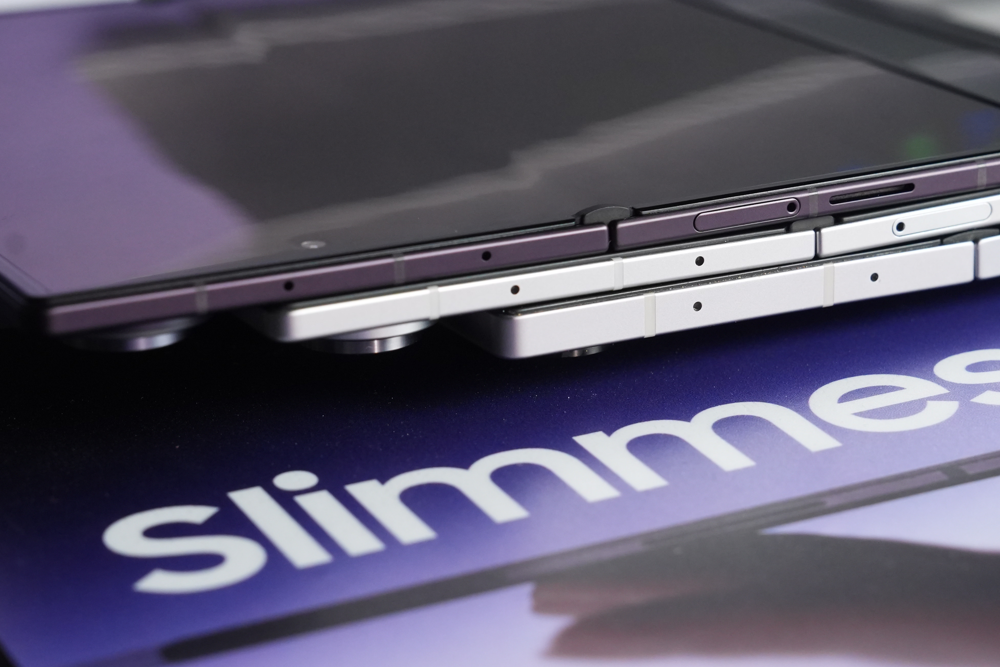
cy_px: 356
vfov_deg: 11.1
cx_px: 570
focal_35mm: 124
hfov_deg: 16.5
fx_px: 3444
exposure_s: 1/250
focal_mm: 70
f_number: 7.1
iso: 2000
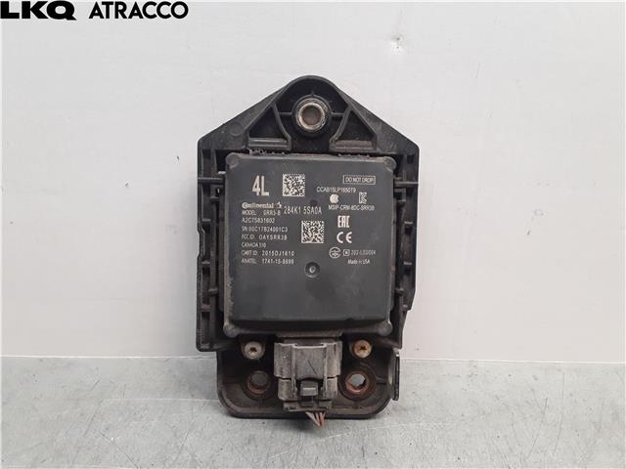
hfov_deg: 63.4
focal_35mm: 28
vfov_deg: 49.7
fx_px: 506
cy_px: 234
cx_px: 313
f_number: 1.9
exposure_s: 1/50
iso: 64
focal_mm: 2.91
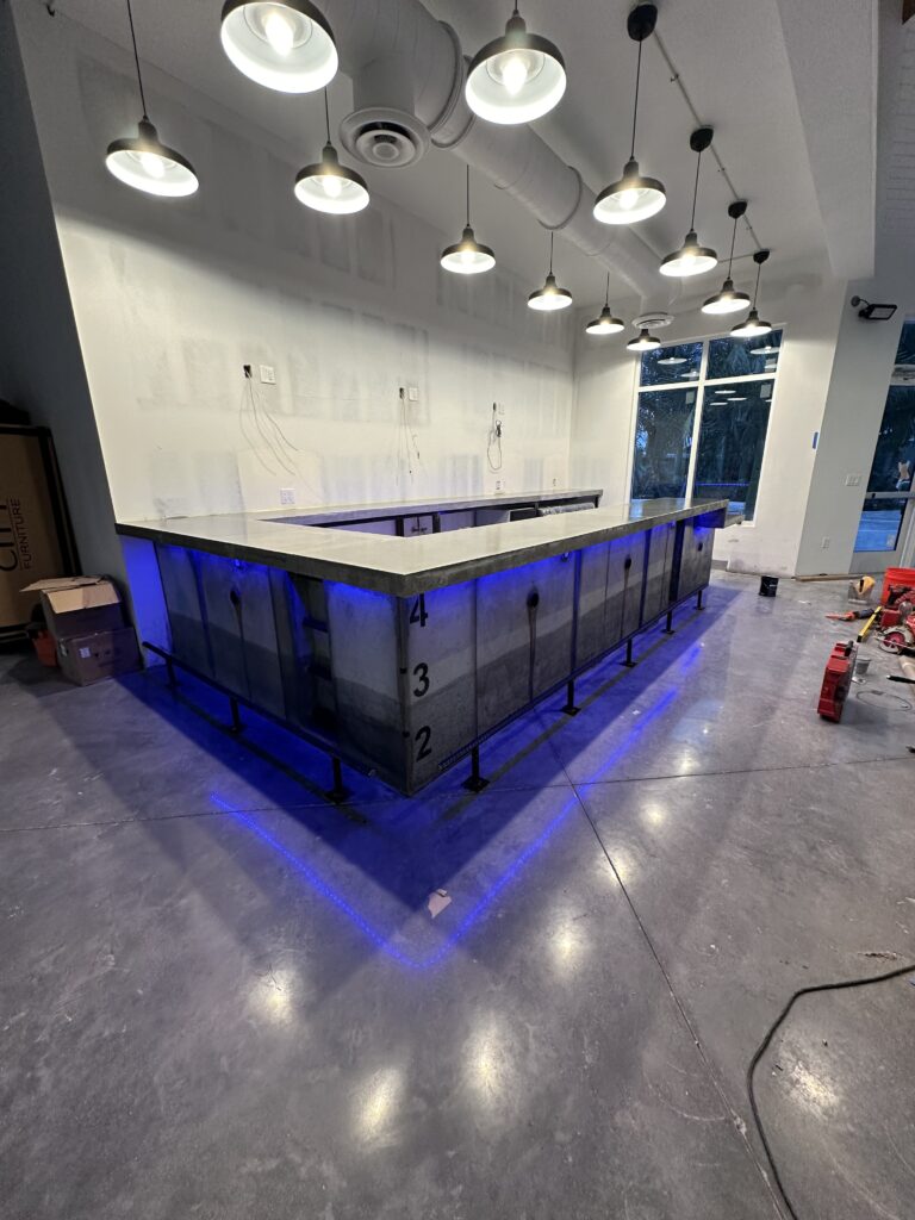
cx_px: 458
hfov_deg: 85.7
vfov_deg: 102.1
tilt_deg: -16.5
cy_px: 610
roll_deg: +0.5
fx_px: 493
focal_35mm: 14
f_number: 2.2
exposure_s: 1/120
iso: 200
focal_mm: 2.22
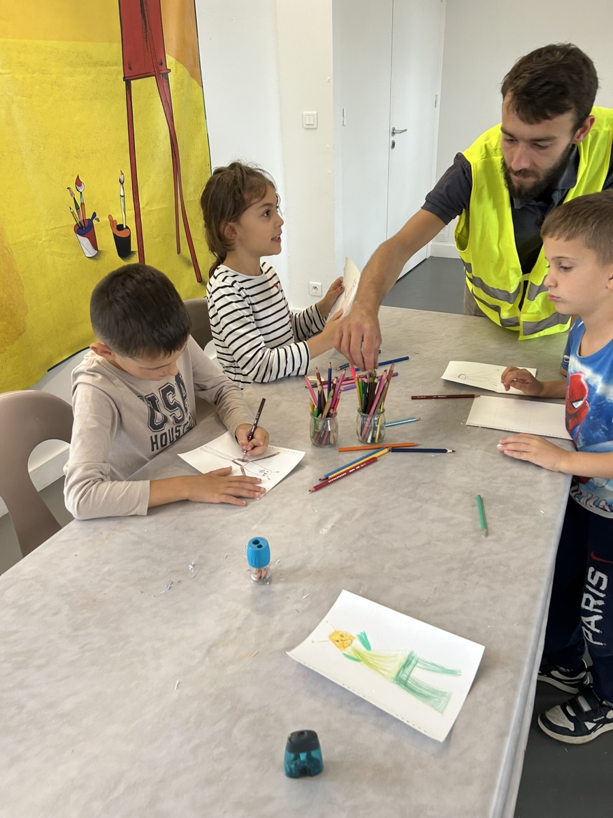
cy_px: 409
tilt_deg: -34.4
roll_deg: +3.3
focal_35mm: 26
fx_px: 614
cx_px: 306
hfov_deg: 53.1
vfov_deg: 67.3
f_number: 1.5
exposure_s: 1/100
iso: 125
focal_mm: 5.7
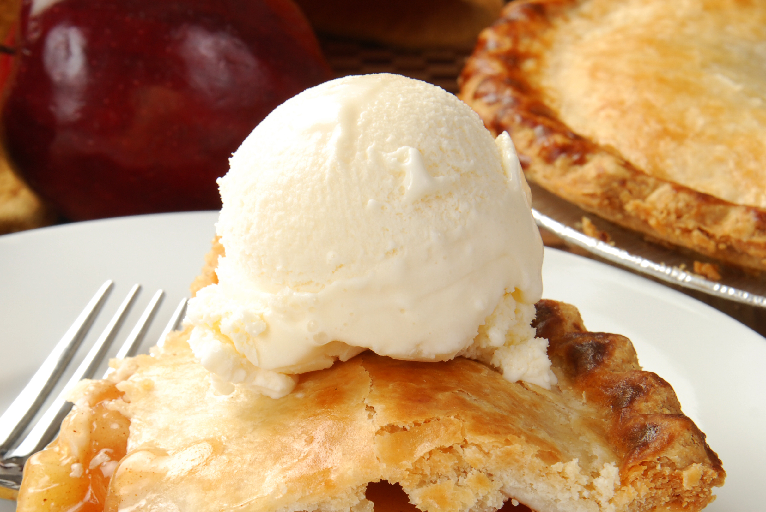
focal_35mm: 132
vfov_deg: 10.4
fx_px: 2807
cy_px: 386
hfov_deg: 15.5
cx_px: 330
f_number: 14
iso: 100
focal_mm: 55
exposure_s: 1/125
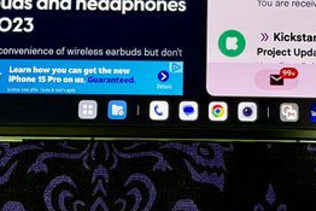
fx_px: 1203
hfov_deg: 14.9
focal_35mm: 137
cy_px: -71
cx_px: 209
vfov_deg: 9.8
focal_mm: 6.86
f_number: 1.78
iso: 50
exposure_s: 1/60
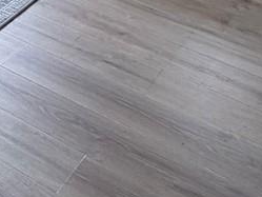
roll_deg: -0.5
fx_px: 682
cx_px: -172
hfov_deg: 18.3
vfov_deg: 12.8
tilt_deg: -7.6
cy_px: -270
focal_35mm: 90
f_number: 2.2
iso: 80
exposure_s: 1/121
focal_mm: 2.22
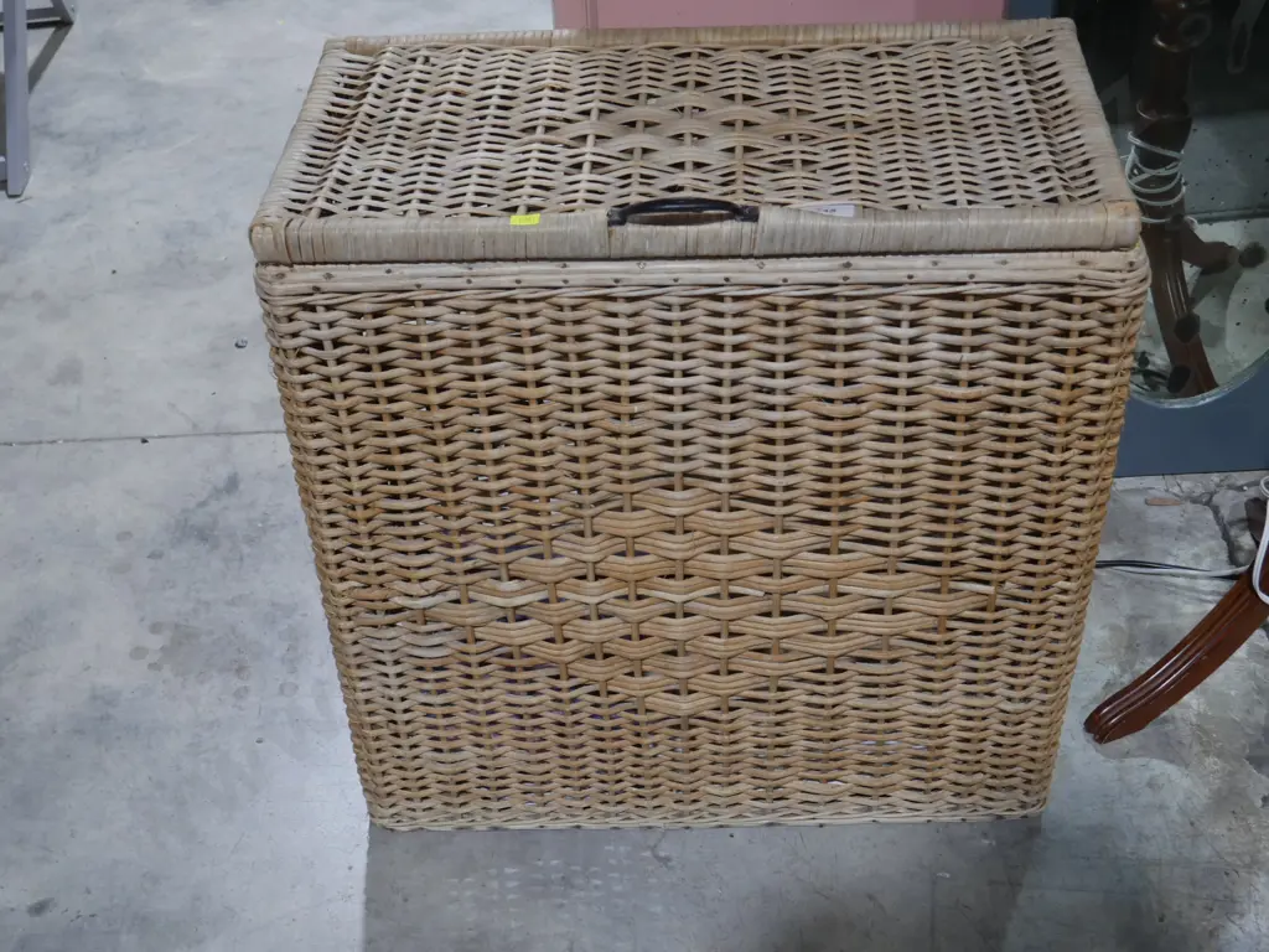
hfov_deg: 39.7
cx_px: 634
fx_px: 1760
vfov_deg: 30.3
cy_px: 476
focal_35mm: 48
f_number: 5.2
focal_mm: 24
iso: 640
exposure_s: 1/60
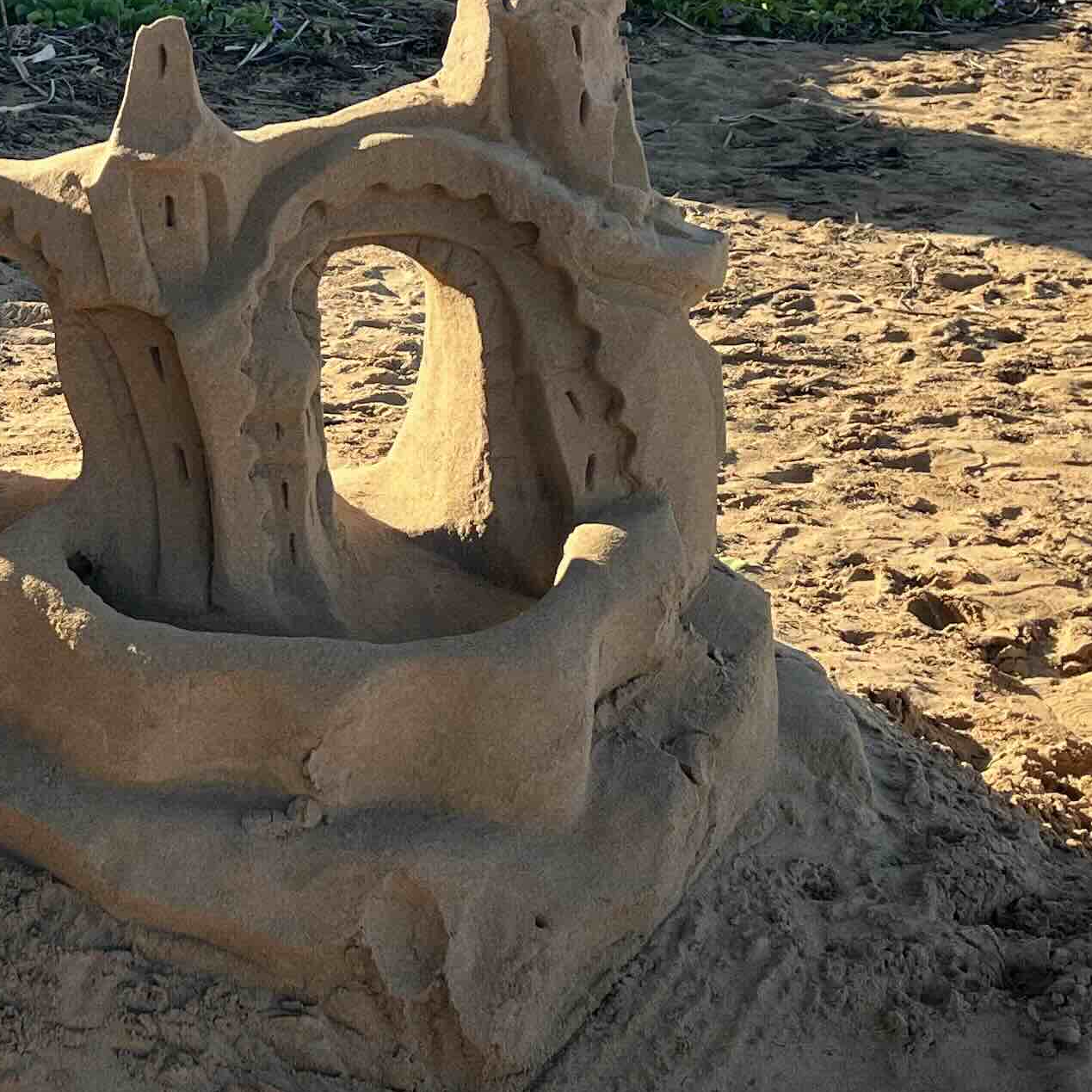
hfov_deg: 23.0
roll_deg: +2.0
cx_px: 89
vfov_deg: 23.6
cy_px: 457
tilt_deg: -19.4
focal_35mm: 73
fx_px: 2605
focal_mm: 5.7
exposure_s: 1/1135
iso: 50
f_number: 1.5
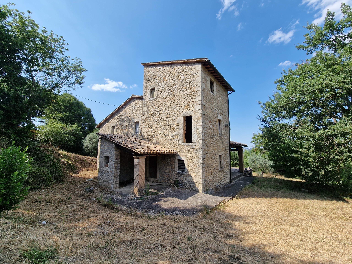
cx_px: 176
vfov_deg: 89.9
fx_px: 132
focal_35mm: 13
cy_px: 132
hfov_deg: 106.2
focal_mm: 2.2
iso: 50
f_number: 2.2
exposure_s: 1/1584
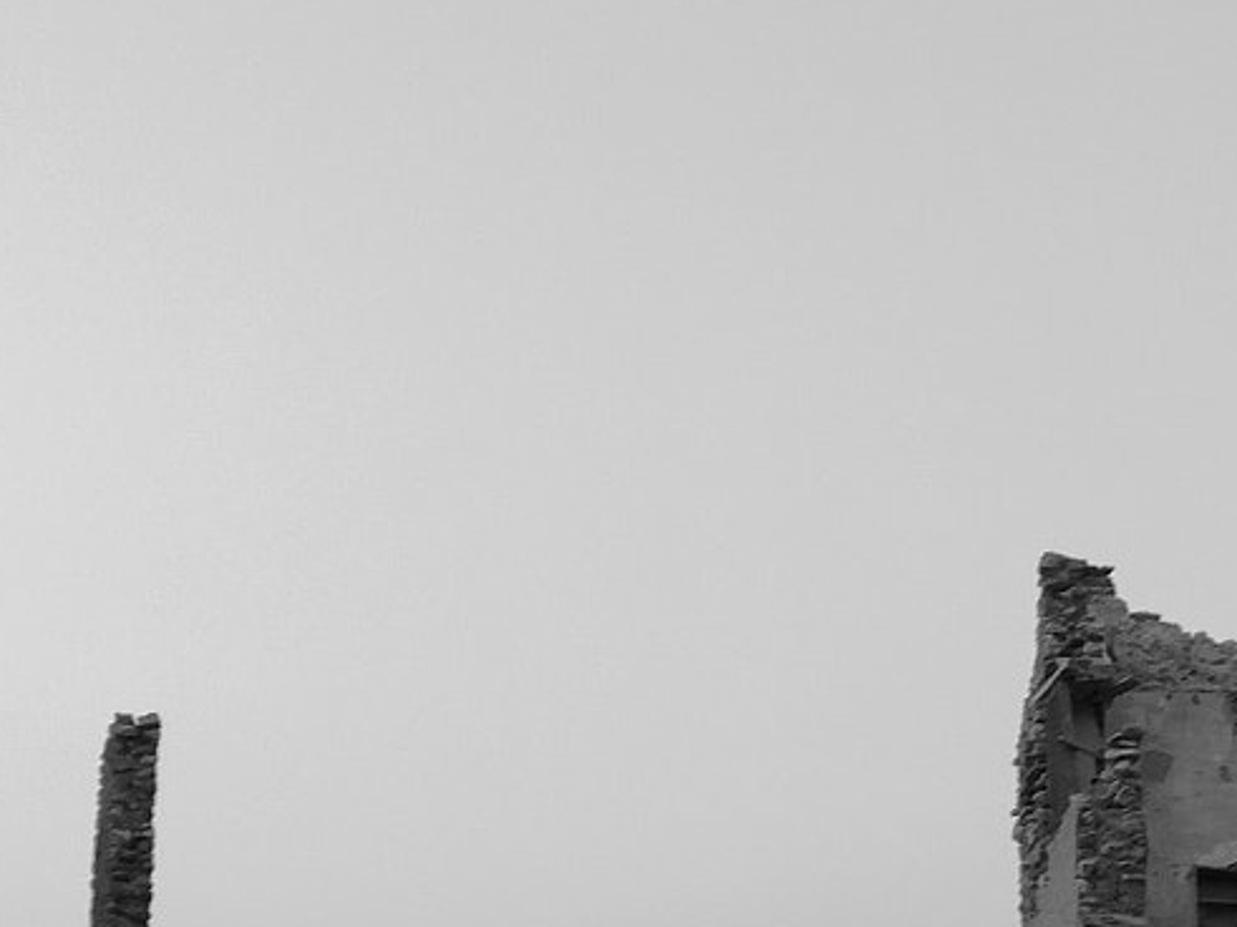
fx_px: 3144
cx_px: 1053
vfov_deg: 16.4
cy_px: 932
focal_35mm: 88
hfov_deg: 21.9
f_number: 1.6
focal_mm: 3.95
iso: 64
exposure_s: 1/50
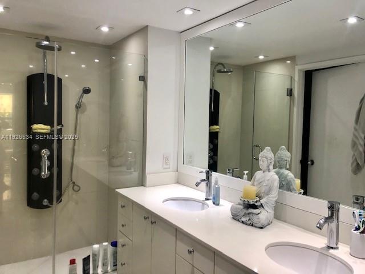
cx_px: 182
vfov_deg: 49.7
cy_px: 137
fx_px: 295
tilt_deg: -2.8
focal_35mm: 28
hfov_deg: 63.4
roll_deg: -1.3
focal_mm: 4
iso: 40
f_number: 1.8
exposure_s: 1/15
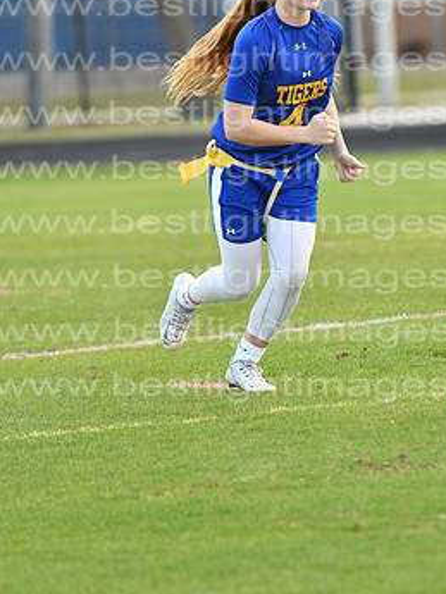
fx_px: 8327
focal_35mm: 485
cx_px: 275
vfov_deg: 4.1
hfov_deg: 3.1
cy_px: 198
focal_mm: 200
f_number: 3.5
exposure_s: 1/2000
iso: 800
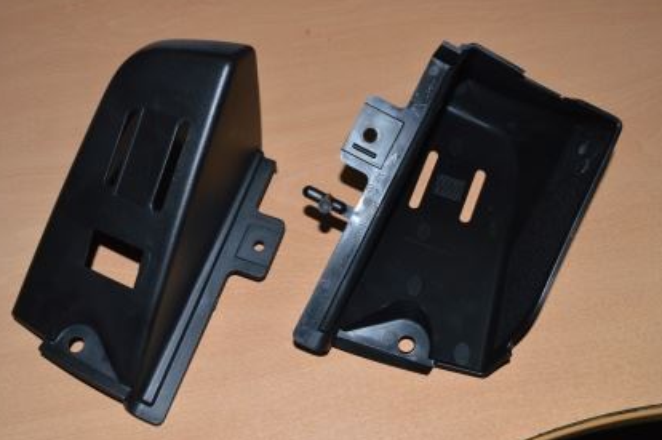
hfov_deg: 51.3
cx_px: 317
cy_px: 226
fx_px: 690
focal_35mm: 38
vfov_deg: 35.4
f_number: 8
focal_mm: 23
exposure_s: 1/60
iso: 100
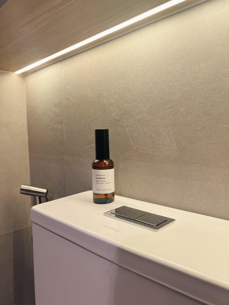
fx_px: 229
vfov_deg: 67.3
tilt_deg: -4.3
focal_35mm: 26
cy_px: 152
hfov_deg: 53.1
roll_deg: +0.8
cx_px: 114
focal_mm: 5.7
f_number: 1.5
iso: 125
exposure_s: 1/121
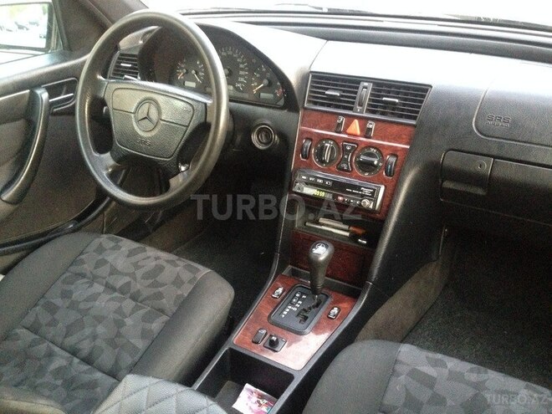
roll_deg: -2.2
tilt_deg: -26.4
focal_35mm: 33
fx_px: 526
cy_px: 207
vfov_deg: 42.9
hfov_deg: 55.4
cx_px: 276
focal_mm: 4.12
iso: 640
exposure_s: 1/15
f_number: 2.4
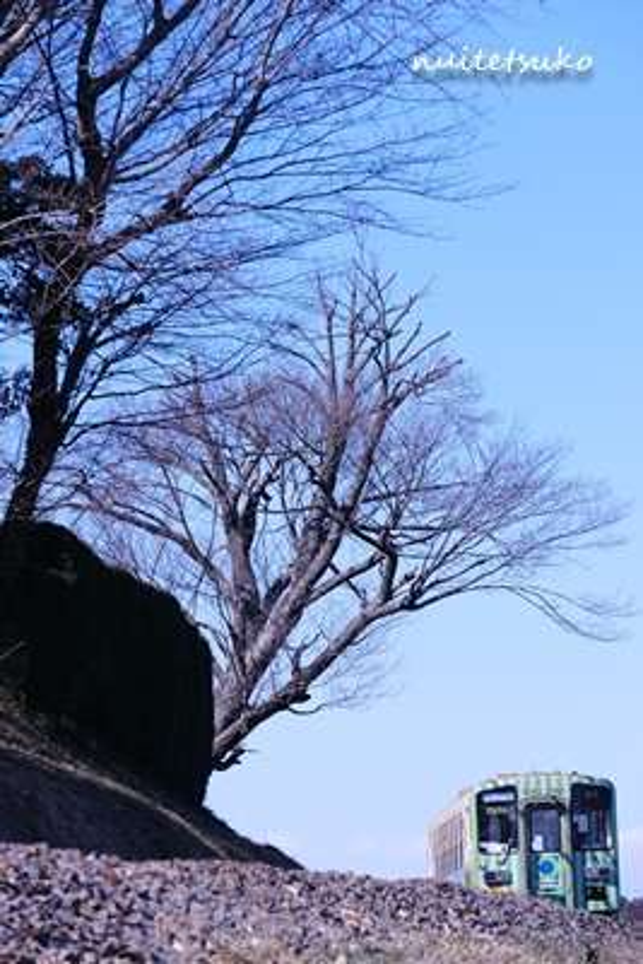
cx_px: 322
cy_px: 482
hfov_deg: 9.3
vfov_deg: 13.9
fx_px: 3961
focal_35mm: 148
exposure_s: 1/500
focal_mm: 98.6
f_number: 7.1
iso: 320
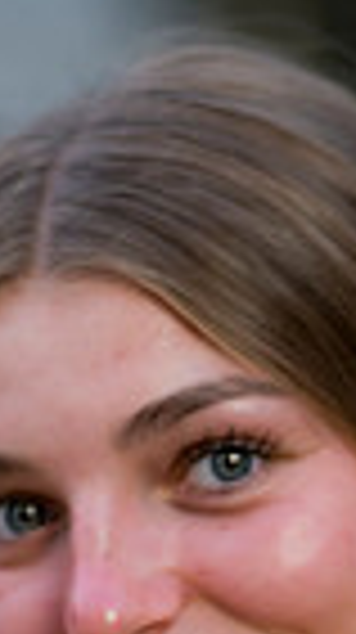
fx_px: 6161
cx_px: 388
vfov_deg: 5.9
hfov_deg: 3.3
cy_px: 789
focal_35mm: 366
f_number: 1.4
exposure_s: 1/250
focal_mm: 85
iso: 200
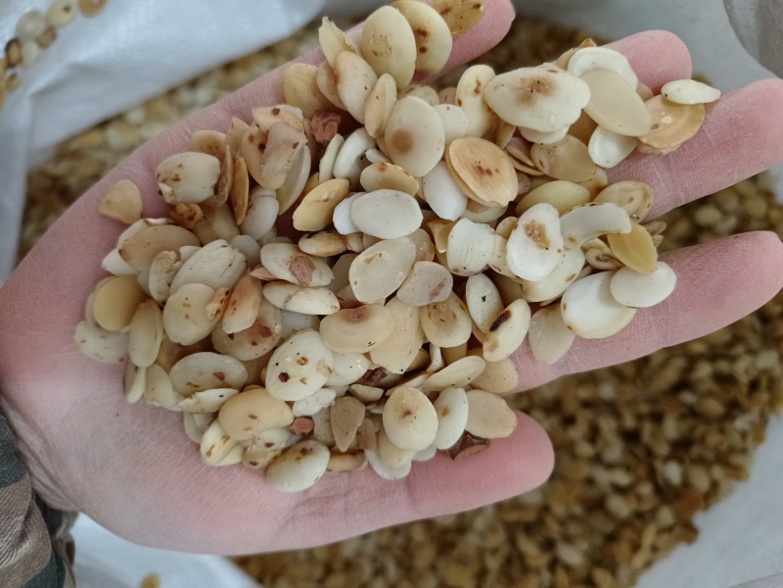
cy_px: 294
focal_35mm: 23
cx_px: 392
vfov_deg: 58.9
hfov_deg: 73.9
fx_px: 520
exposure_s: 1/100
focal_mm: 5.5
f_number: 1.88
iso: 2319
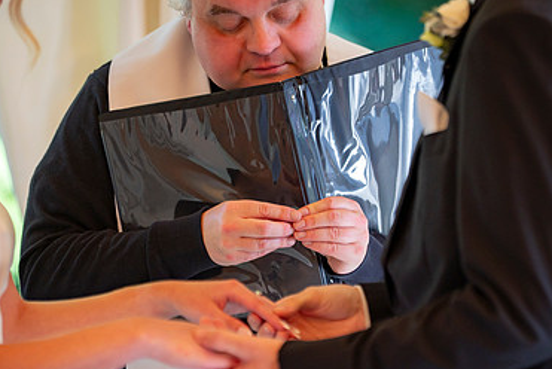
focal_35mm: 239
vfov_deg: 5.8
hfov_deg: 8.6
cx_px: 298
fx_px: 3667
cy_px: 214
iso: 640
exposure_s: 1/640
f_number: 2.8
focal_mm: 150
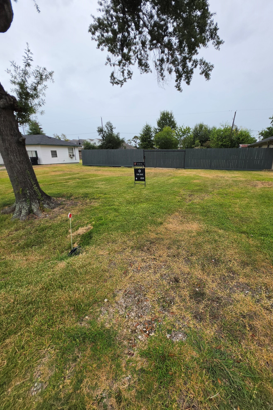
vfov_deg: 104.2
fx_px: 159
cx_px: 146
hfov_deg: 81.1
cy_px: 202
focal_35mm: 14
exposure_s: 1/1005
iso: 32
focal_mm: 2.2
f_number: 1.9
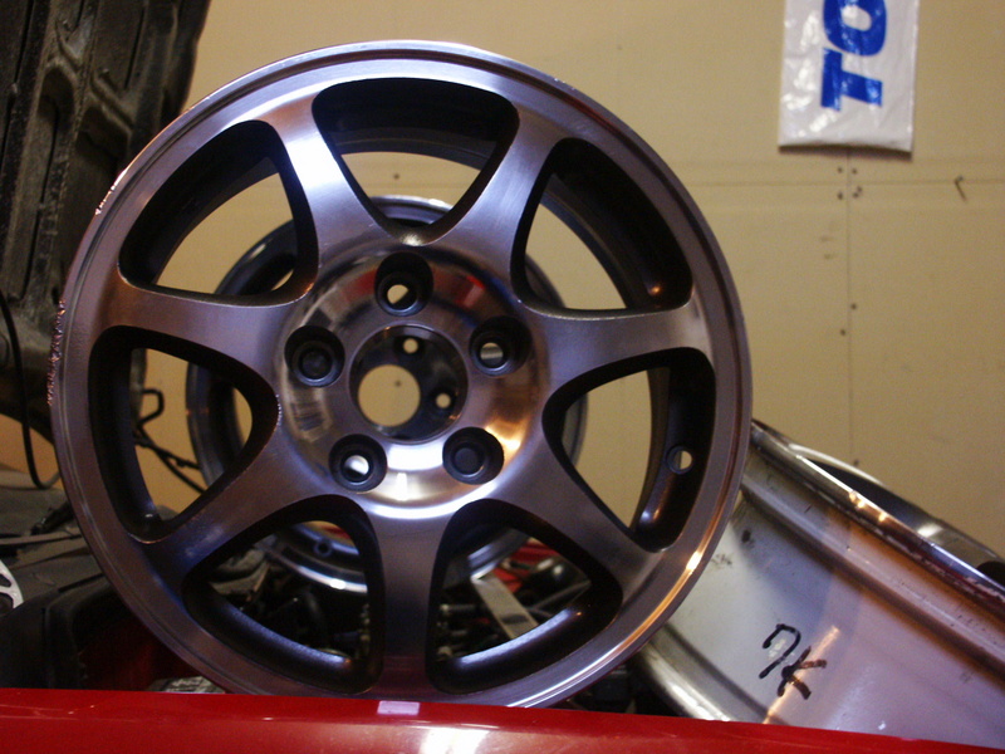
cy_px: 377
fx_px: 1945
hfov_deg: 29.0
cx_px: 502
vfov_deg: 21.9
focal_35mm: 67
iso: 200
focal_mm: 16.68
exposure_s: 1/20
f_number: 3.5
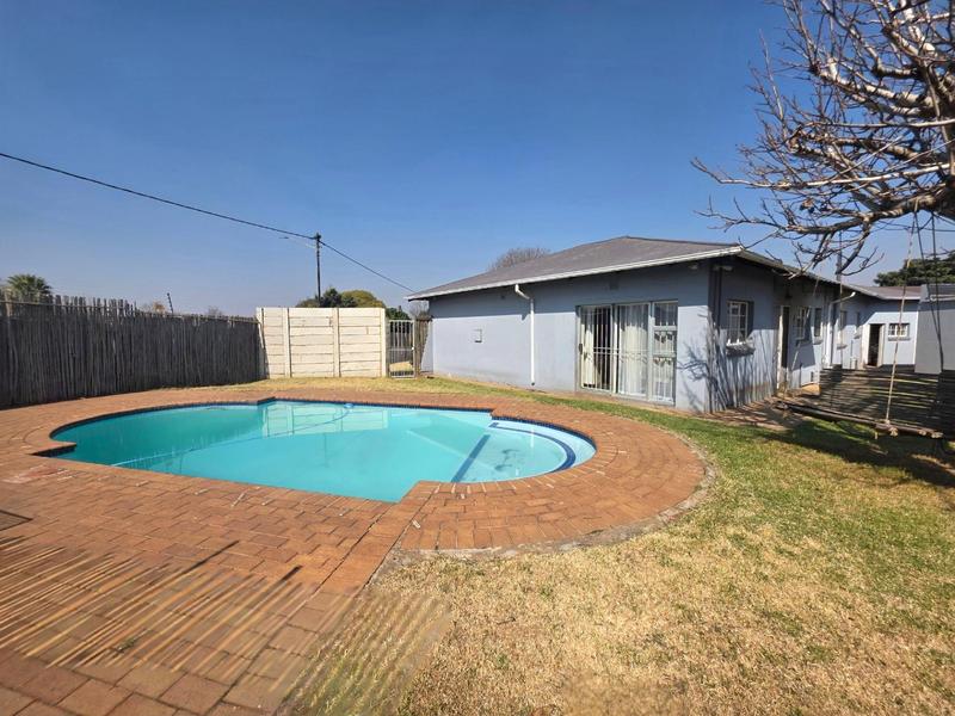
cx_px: 478
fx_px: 359
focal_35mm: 13
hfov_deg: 106.2
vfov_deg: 89.9
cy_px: 358
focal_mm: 2.2
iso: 40
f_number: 1.9
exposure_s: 1/2500
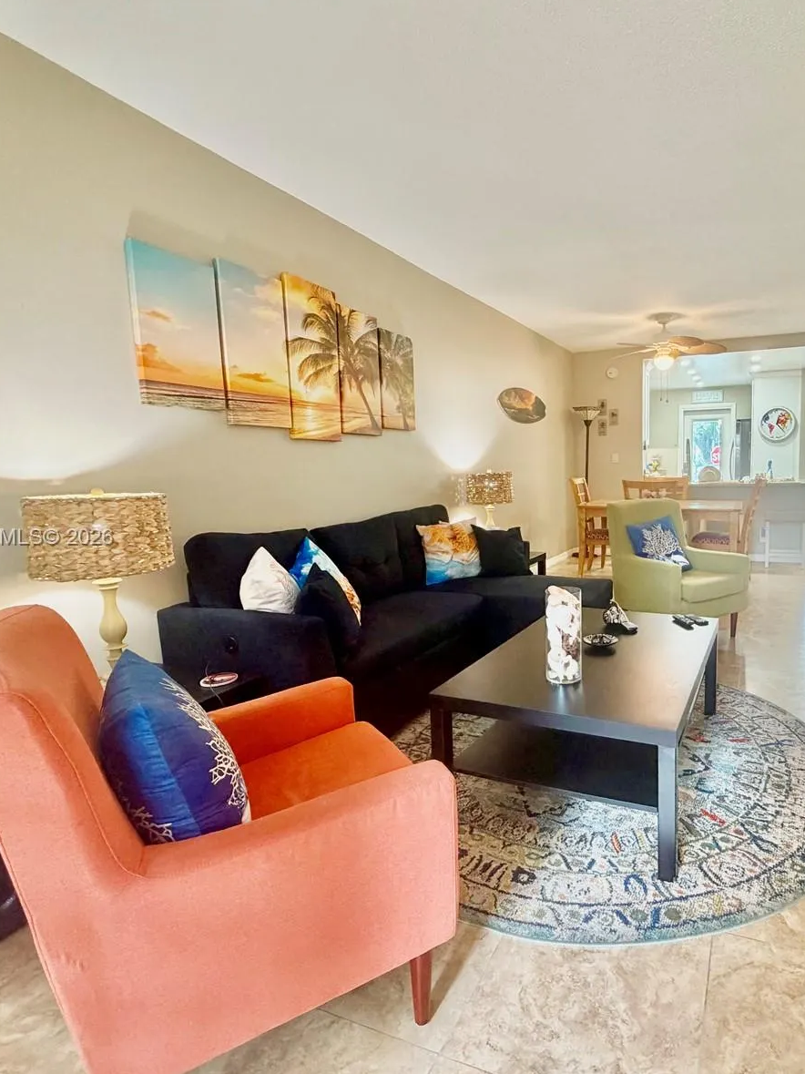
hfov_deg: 66.2
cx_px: 558
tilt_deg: -7.3
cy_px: 538
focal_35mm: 19
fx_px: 589
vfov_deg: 84.7
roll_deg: +1.3
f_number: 2.2
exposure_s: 1/60
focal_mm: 2.22
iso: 320
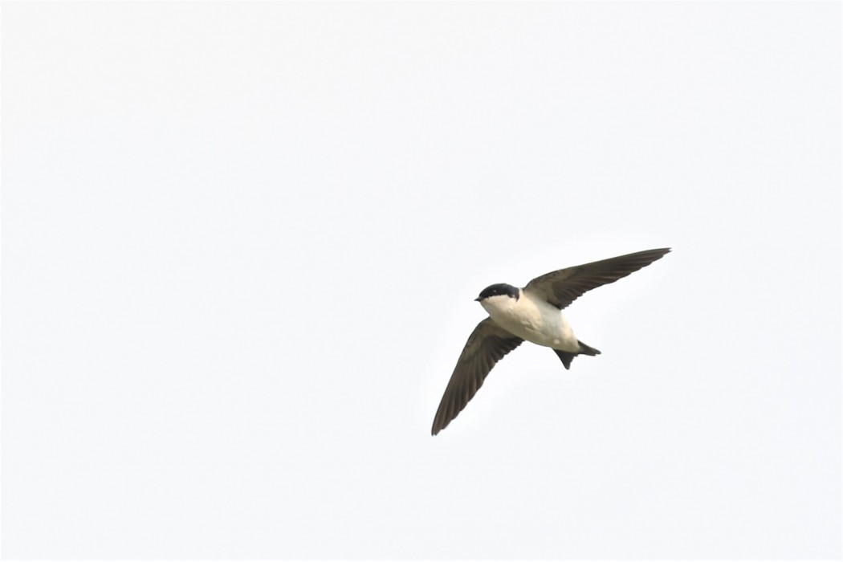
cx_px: 422
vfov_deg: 2.2
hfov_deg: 3.3
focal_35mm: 630
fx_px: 14751
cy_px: 281
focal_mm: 420
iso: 220
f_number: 7.1
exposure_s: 1/640
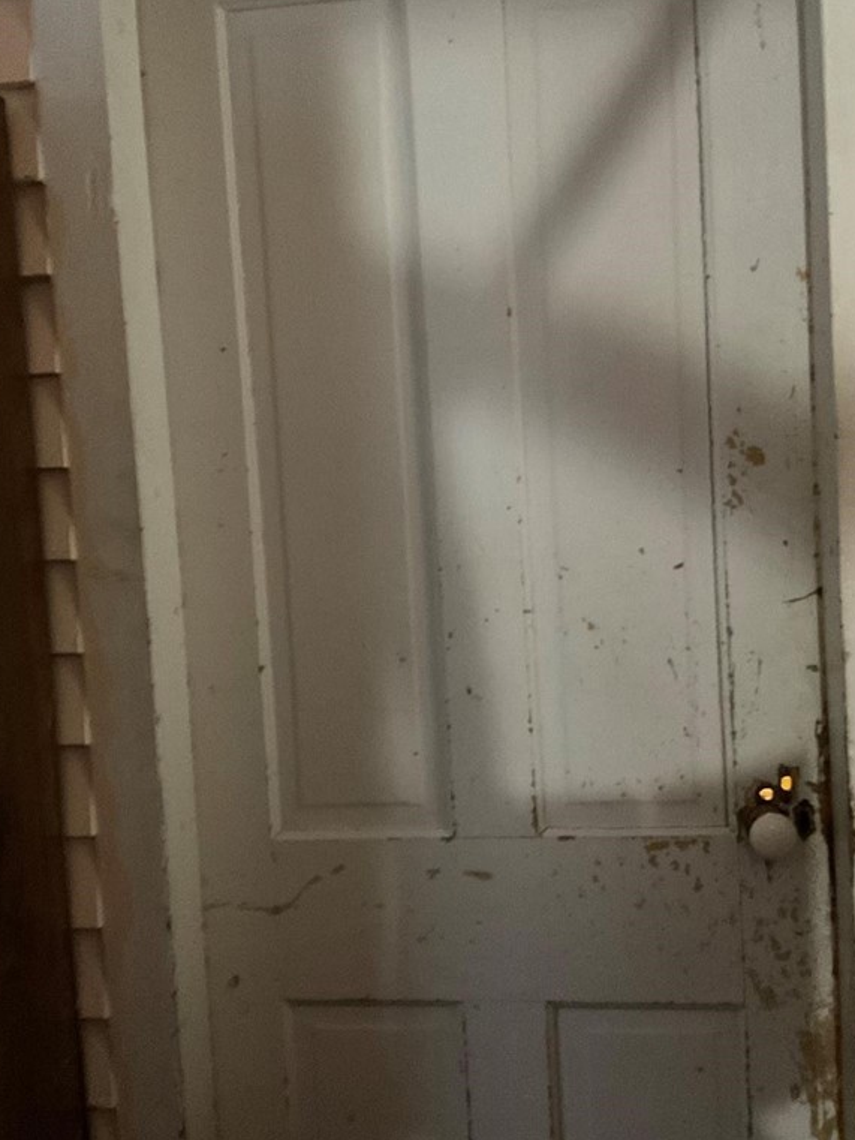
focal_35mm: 39
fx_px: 1284
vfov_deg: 47.9
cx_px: 457
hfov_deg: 36.8
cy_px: 569
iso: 500
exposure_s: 1/20
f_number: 1.8
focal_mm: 3
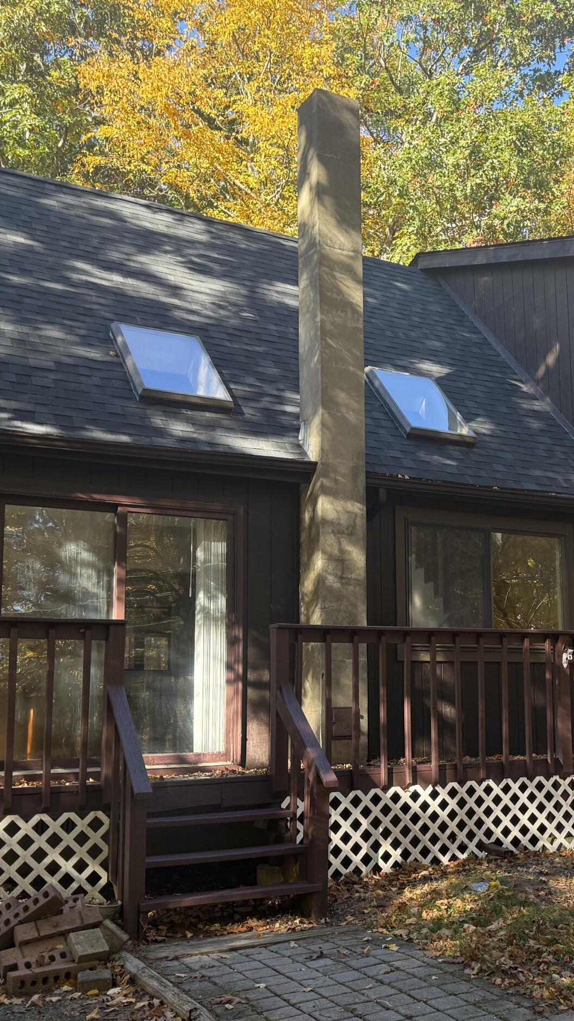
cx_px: 504
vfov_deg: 48.3
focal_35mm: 42
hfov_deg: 27.4
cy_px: 551
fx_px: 1136
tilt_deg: +9.4
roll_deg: +2.0
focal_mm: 6.76
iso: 100
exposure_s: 1/310
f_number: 1.78
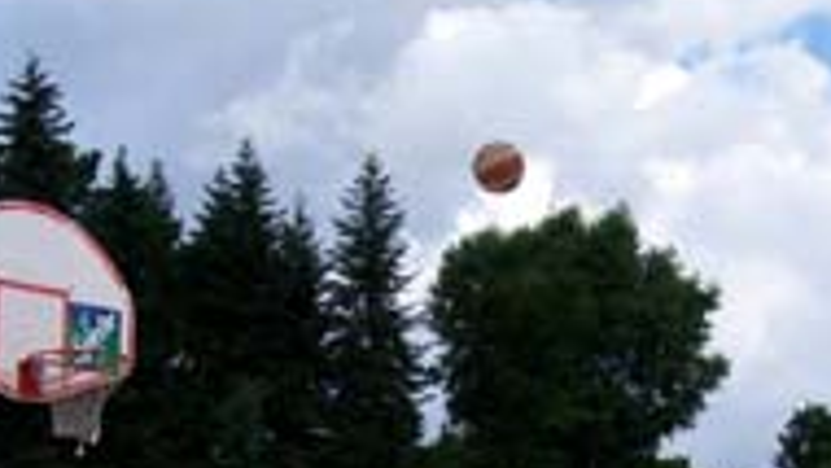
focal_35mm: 88
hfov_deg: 24.2
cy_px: 674
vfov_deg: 13.1
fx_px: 1940
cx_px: 464
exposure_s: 1/536
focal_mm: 5.6
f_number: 5.1
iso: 80
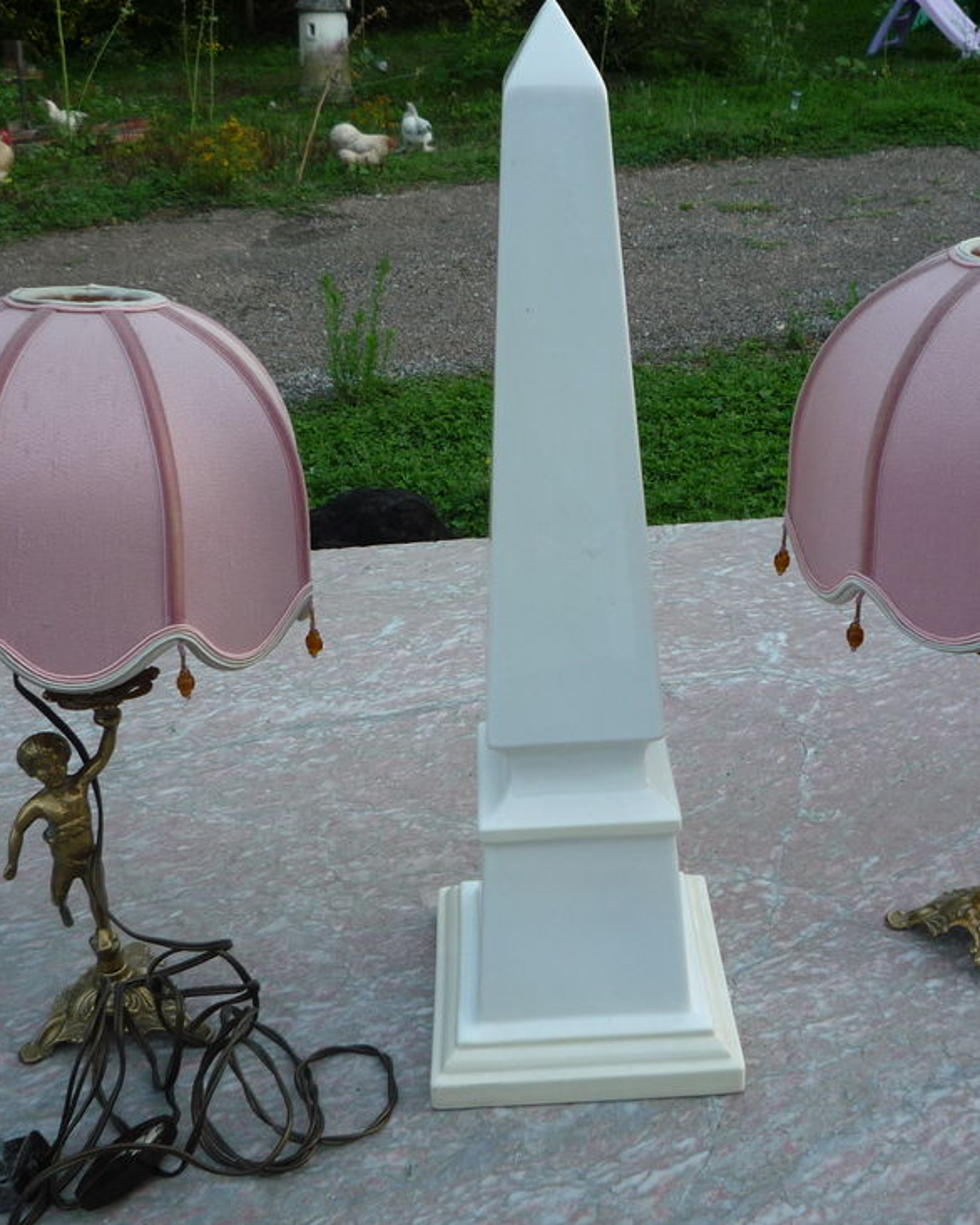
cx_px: 545
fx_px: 1450
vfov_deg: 45.8
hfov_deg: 37.3
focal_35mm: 40
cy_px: 601
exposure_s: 1/80
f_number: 3.3
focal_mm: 5.2
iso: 100
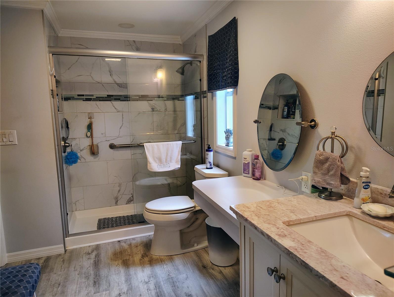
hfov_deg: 71.5
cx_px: 197
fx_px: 274
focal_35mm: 24
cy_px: 148
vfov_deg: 56.9
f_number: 1.8
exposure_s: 1/120
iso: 1022
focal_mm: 5.56
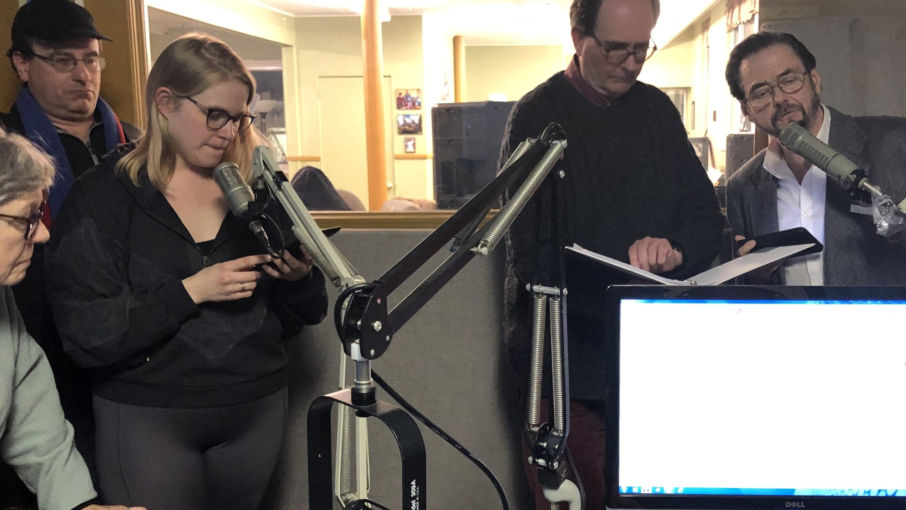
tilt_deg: -4.6
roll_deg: -1.7
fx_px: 937
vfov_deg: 30.4
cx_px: 541
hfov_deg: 51.3
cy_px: 289
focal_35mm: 39
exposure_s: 1/13
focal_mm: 3.99
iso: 100
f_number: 1.8
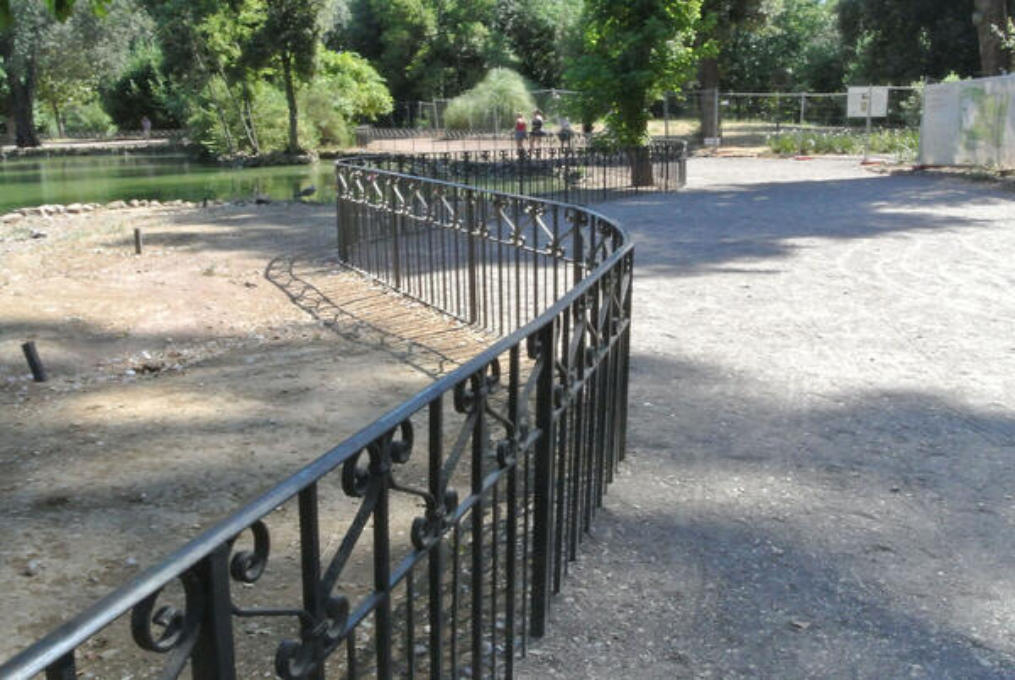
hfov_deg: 54.4
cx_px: 508
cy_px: 340
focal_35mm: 35
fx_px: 988
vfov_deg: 38.0
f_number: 4
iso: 1000
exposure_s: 1/60
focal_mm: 13.1
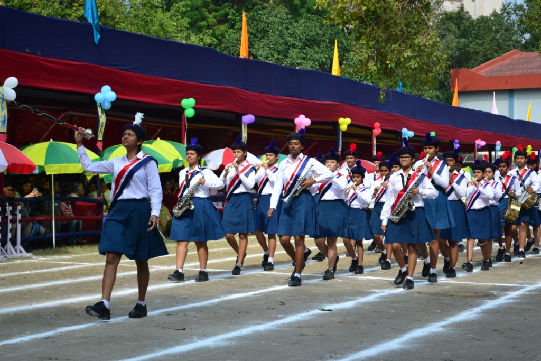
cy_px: 180
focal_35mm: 82
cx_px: 270
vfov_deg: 16.6
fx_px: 1240
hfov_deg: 24.6
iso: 400
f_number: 5.6
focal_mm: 55
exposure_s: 1/640
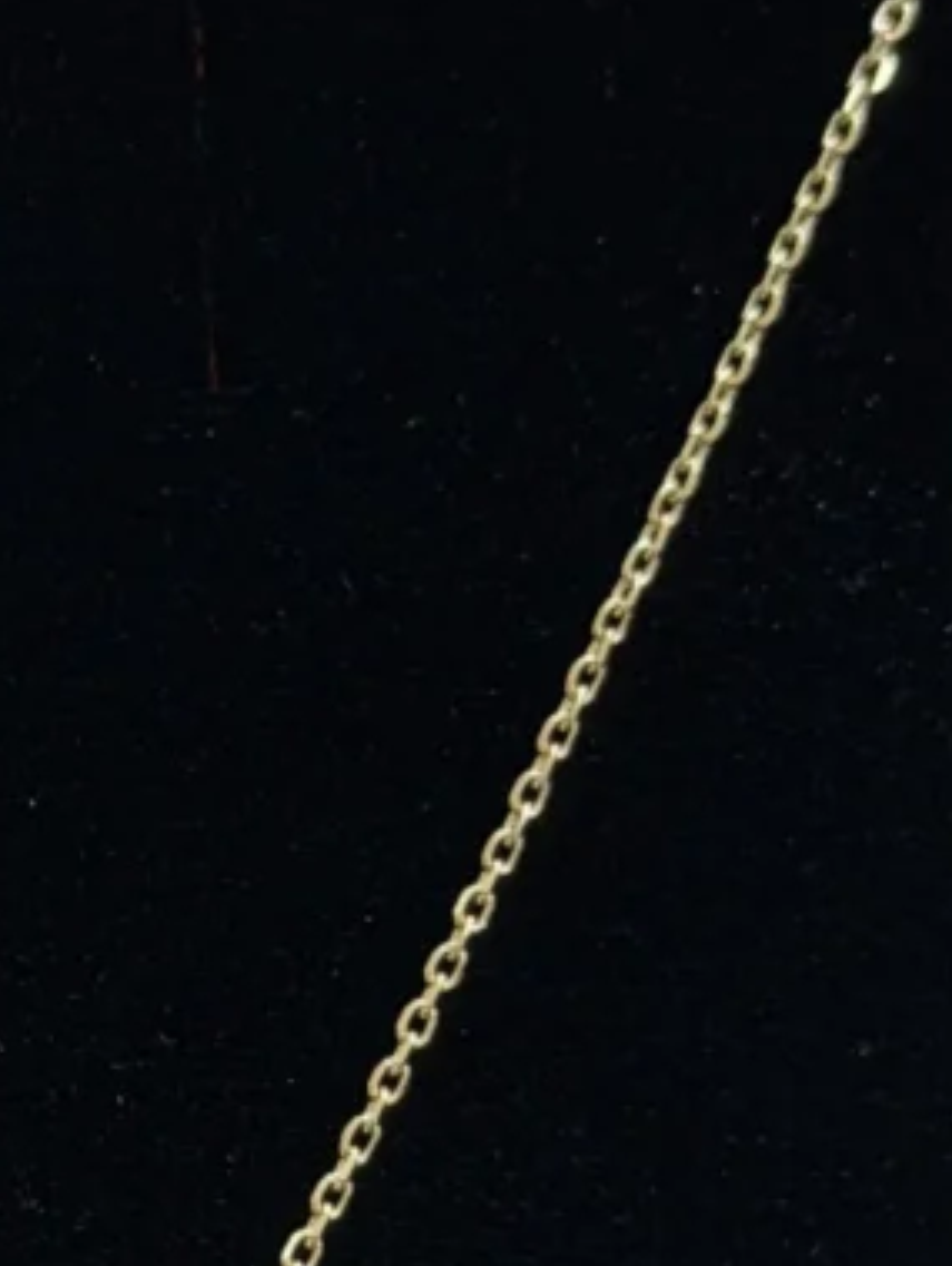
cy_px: 930
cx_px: 7
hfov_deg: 10.9
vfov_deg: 14.5
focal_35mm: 135
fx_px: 4942
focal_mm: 6.76
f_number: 1.78
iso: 64
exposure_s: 1/176
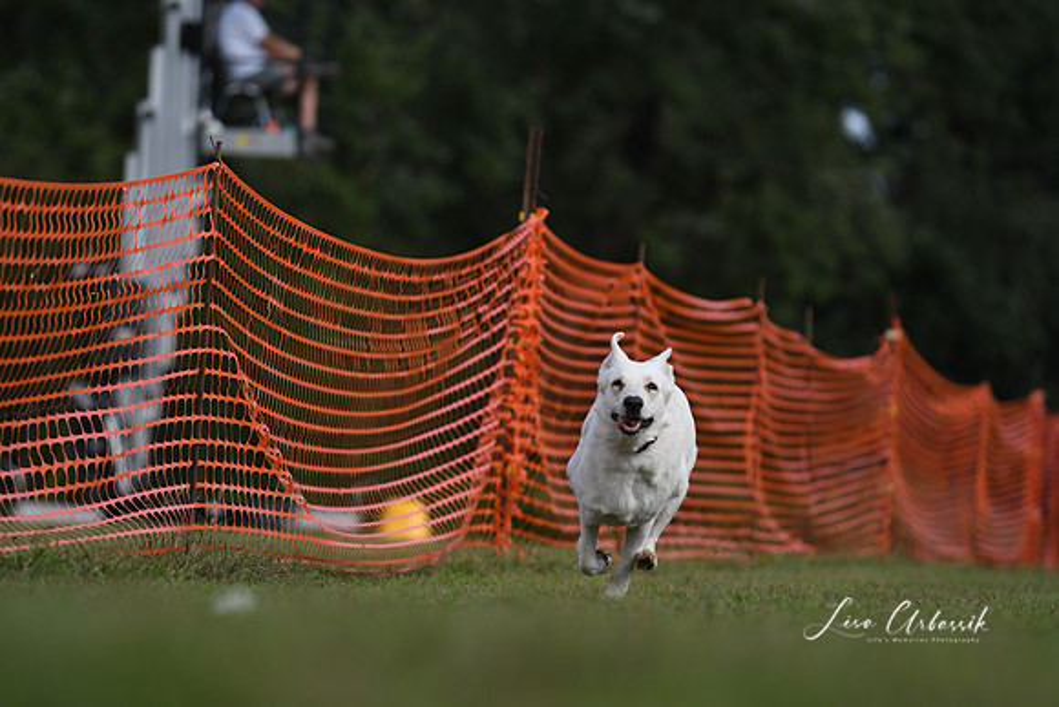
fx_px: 8827
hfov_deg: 6.9
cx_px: 530
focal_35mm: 300
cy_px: 354
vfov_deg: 4.6
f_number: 3.5
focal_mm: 200
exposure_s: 1/1600
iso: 200
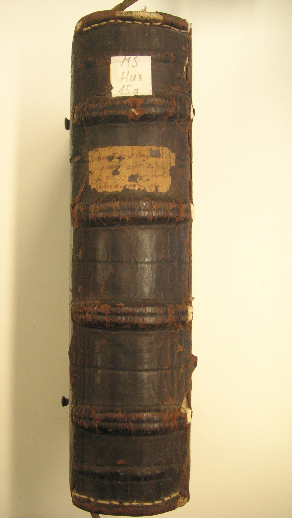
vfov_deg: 49.4
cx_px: 100
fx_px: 564
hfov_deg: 28.8
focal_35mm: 41
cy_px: 261
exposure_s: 1/45
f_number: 2.8
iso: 80
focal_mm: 6.1
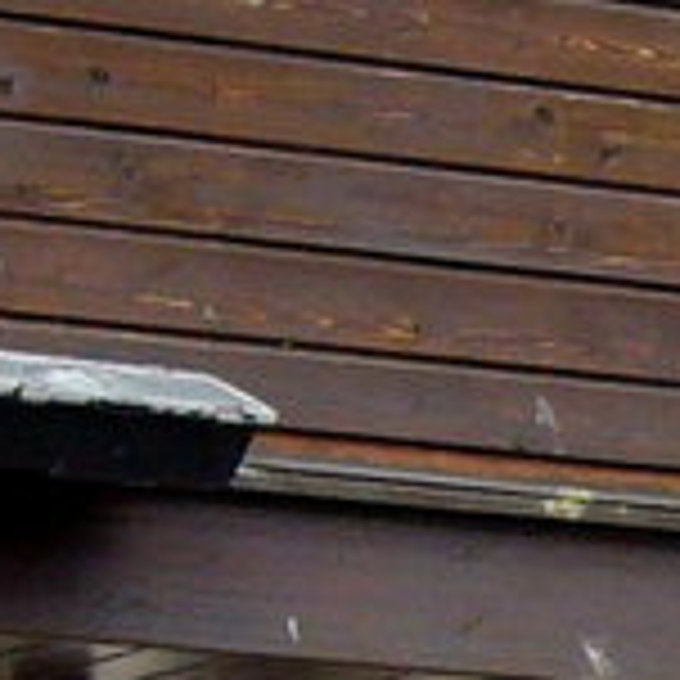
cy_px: 721
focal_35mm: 328
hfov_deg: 5.2
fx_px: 7290
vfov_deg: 5.3
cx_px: 1599
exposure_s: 1/640
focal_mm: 5.8
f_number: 2.8
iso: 80
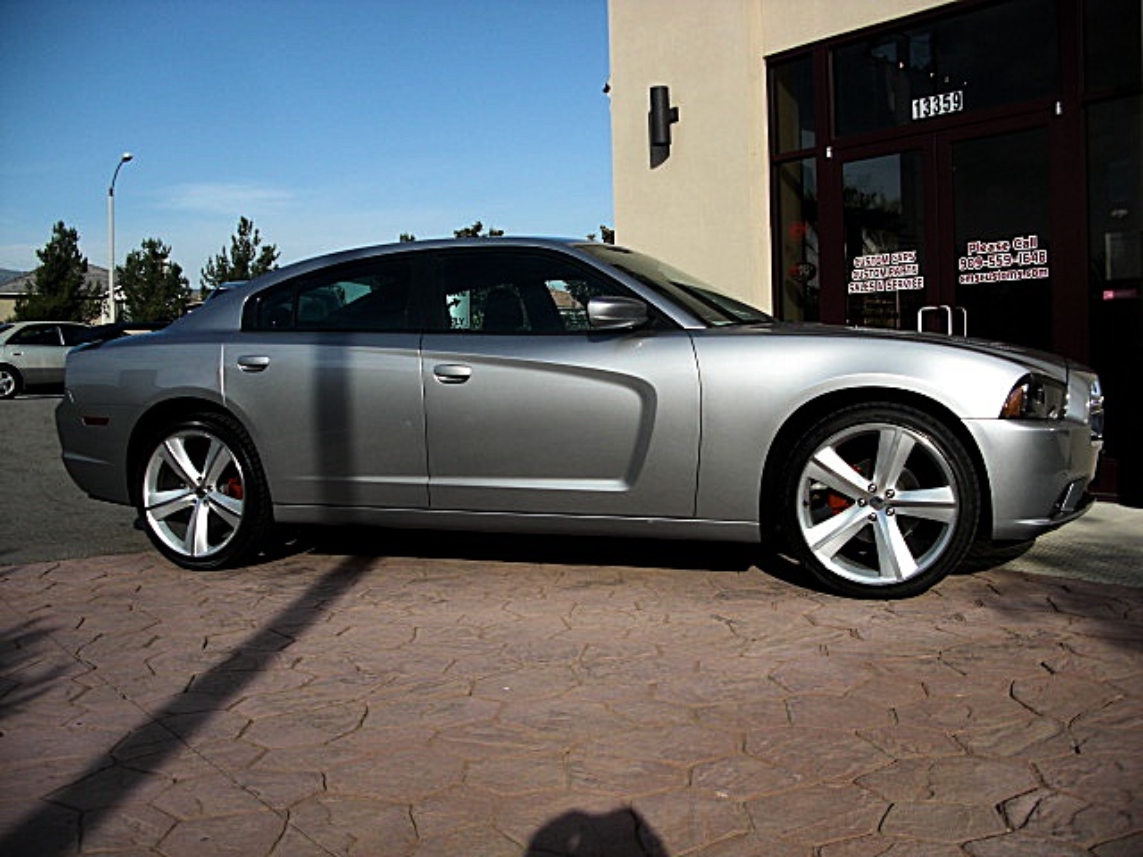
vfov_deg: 39.7
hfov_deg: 51.4
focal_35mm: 36
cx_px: 572
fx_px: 1189
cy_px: 428
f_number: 2.8
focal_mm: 6.3
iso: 50
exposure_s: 1/1000
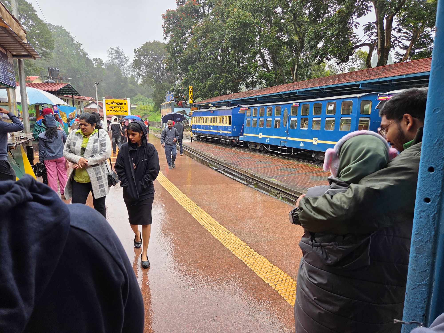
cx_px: 222
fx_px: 295
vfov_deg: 58.9
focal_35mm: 23
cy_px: 166
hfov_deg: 73.9
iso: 80
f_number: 1.8
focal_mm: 5.4
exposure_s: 1/624
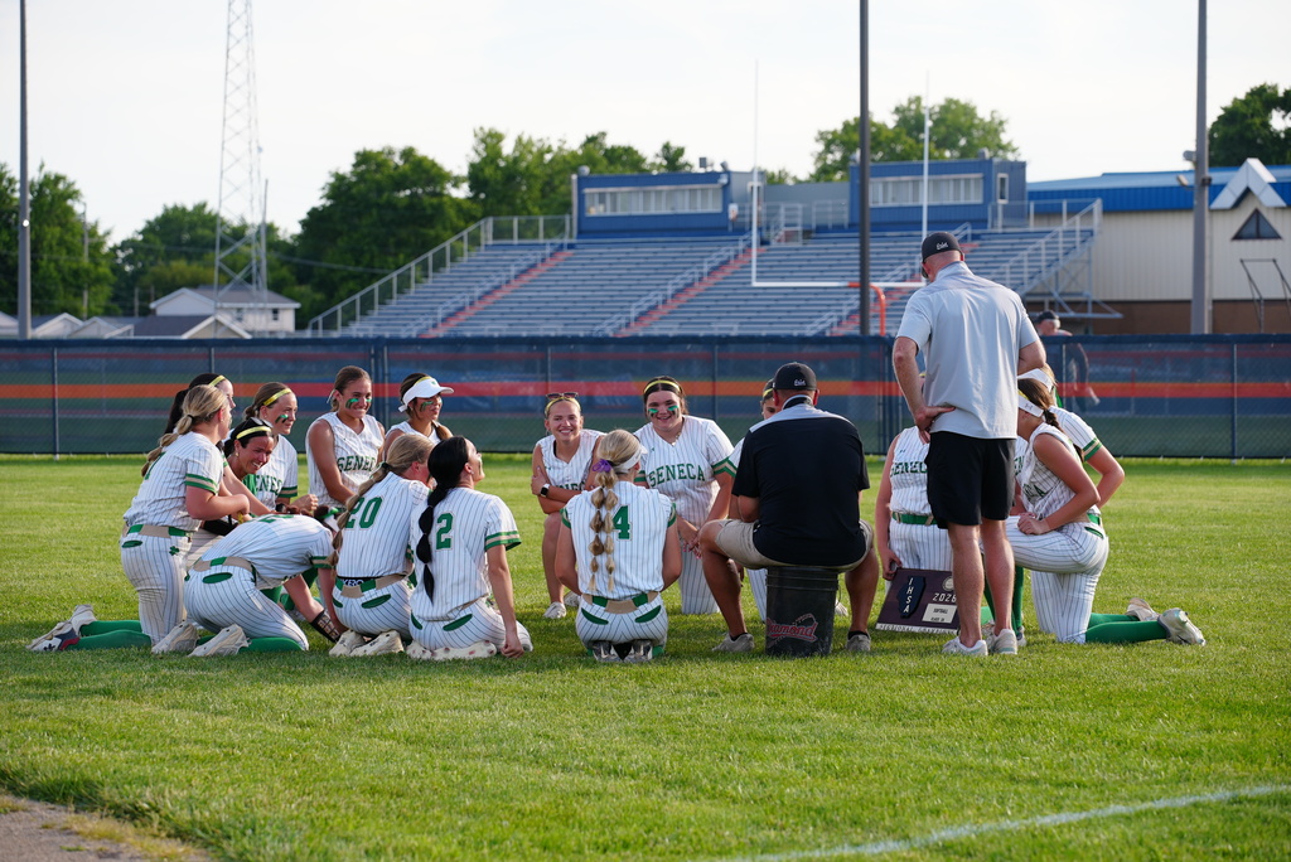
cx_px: 646
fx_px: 4162
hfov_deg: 17.6
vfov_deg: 11.8
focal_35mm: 116
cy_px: 431
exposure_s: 1/160
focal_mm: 116
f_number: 5
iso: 80
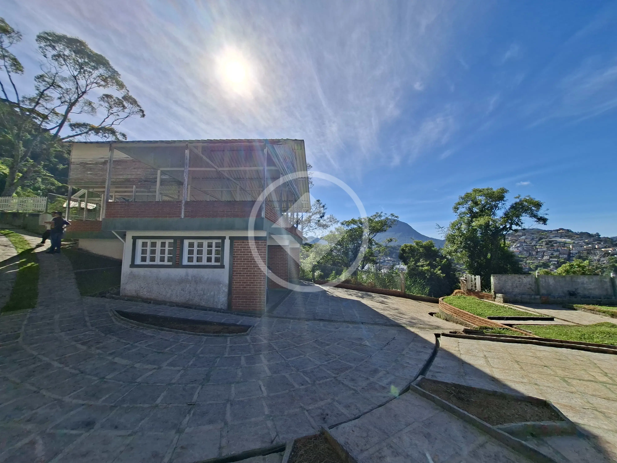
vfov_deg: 89.9
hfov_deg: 106.2
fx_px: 232
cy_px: 232
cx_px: 308
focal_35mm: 13
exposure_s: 1/2049
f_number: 2.2
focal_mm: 1.74
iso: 40
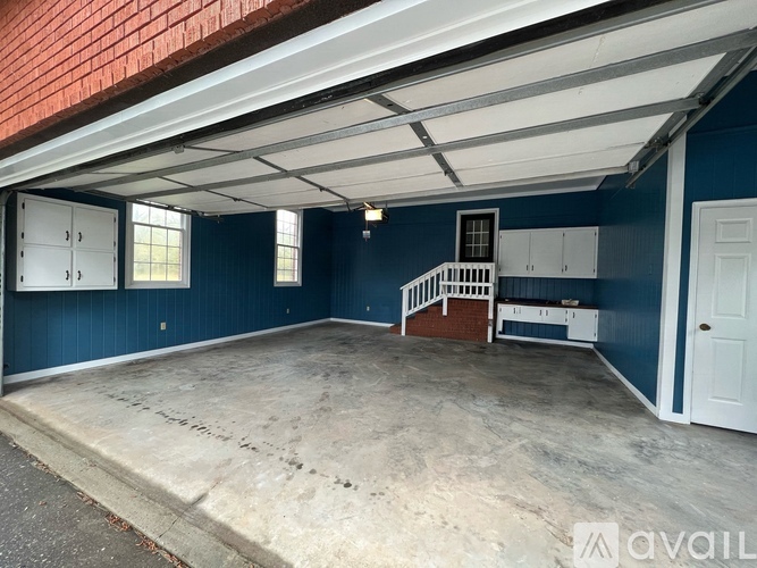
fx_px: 284
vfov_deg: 89.9
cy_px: 284
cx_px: 378
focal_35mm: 13
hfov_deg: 106.2
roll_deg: -1.7
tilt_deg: -1.7
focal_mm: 1.57
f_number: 1.8
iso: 125
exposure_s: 1/99
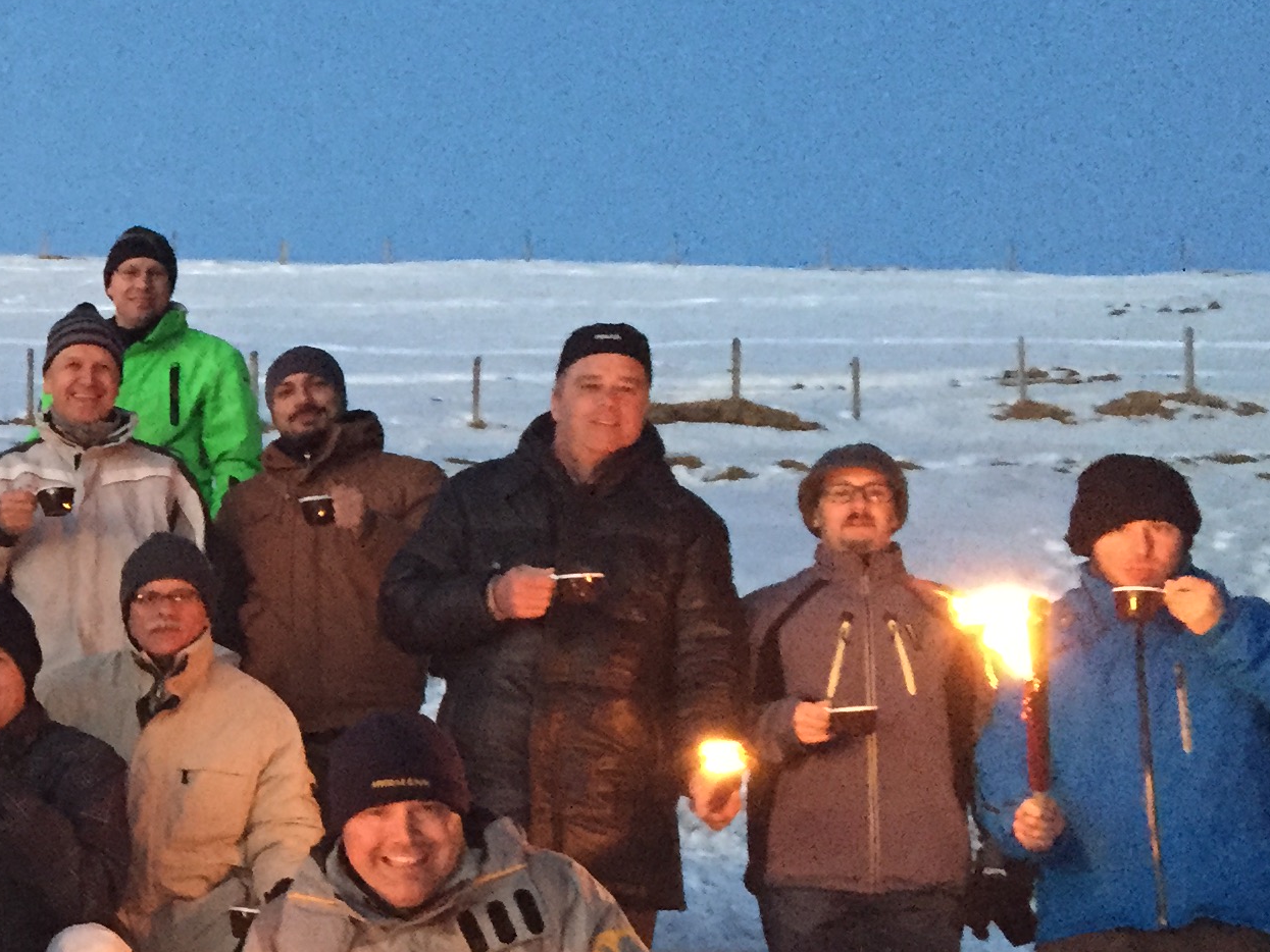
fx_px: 2789
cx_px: -339
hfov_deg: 23.1
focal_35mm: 76
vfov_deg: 19.3
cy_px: 684
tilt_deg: +8.5
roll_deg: +1.0
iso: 320
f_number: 2.2
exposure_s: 1/15
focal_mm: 4.15
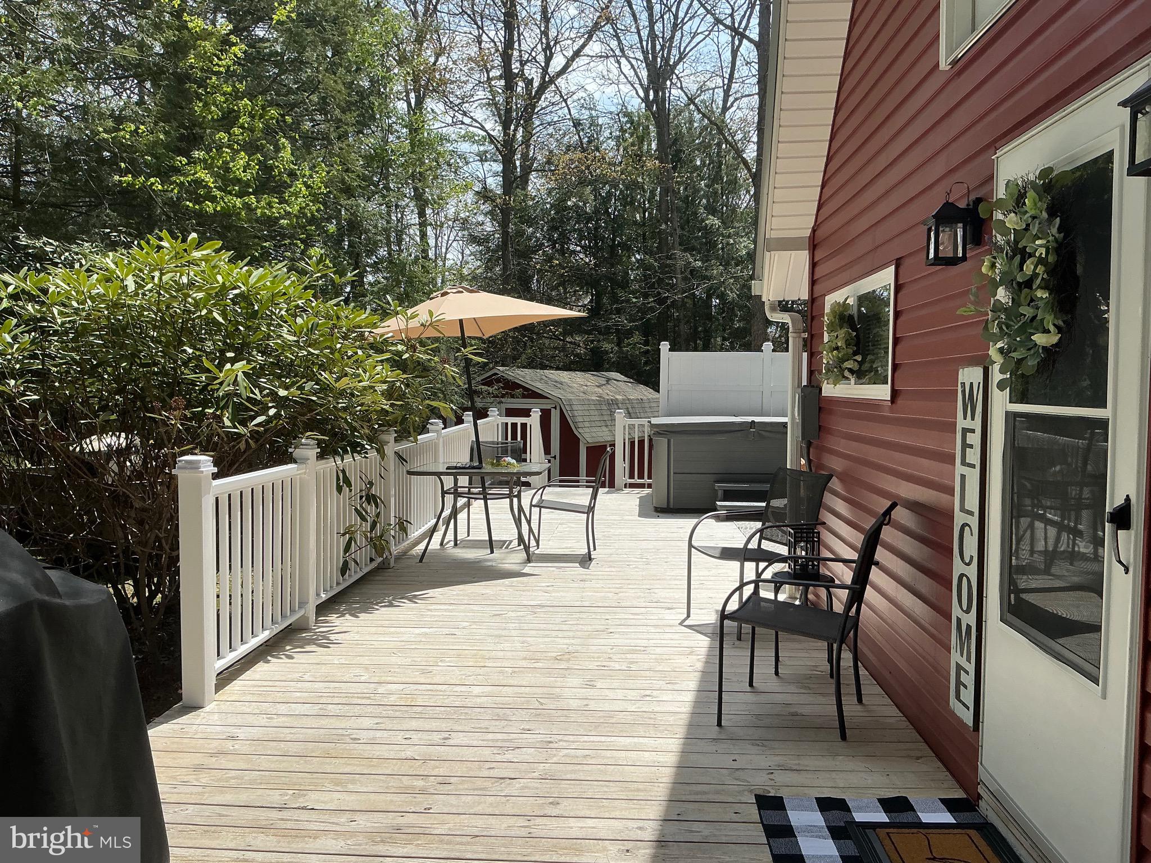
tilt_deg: -2.9
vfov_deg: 49.7
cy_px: 432
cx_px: 576
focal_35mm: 28
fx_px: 931
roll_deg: -0.8
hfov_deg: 63.4
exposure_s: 1/2538
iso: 25
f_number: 1.8
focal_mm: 3
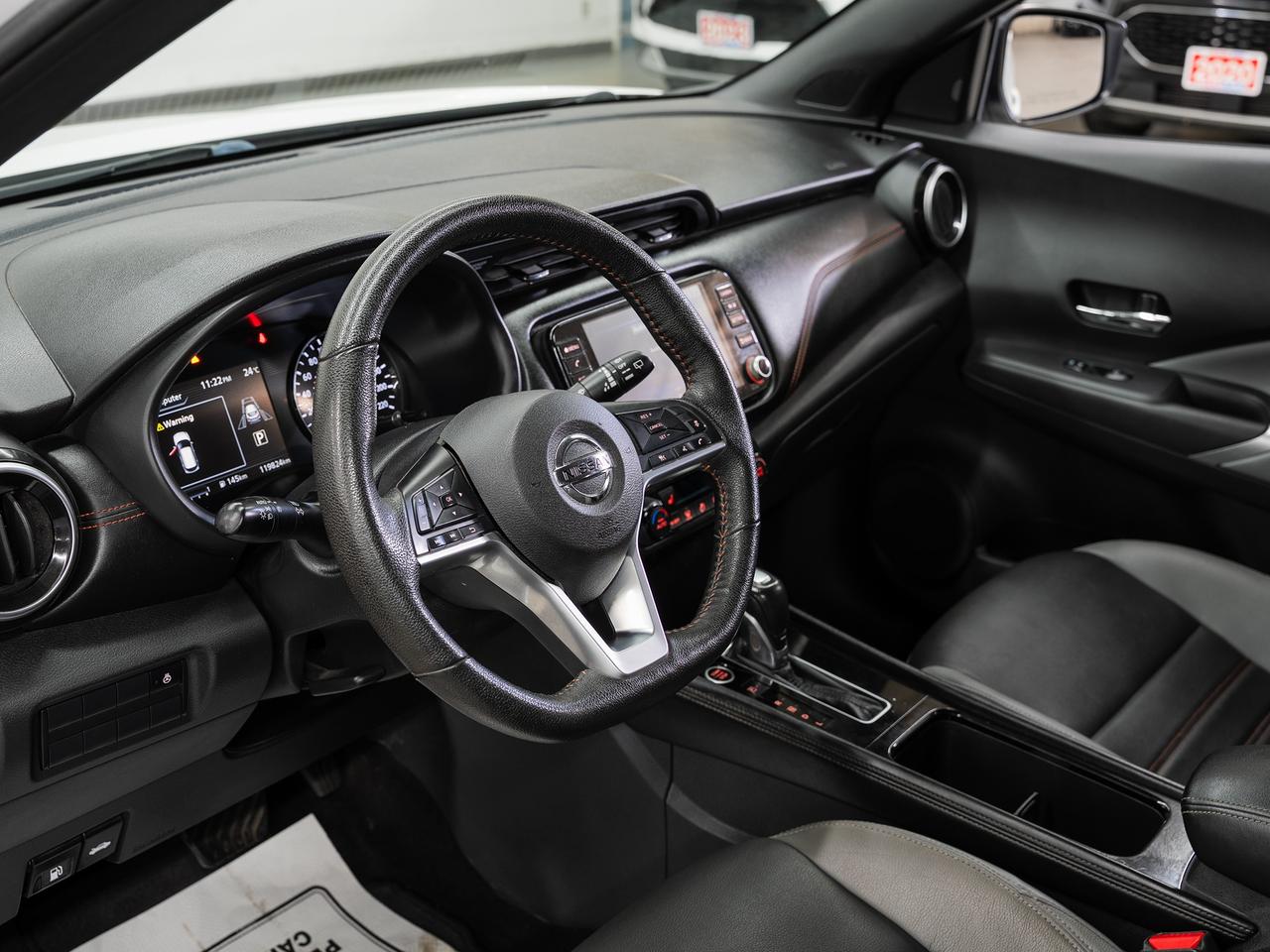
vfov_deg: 36.2
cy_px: 476
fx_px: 1456
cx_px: 635
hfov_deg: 47.1
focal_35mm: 40
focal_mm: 36.7
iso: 100
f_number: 5.6
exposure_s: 1/2
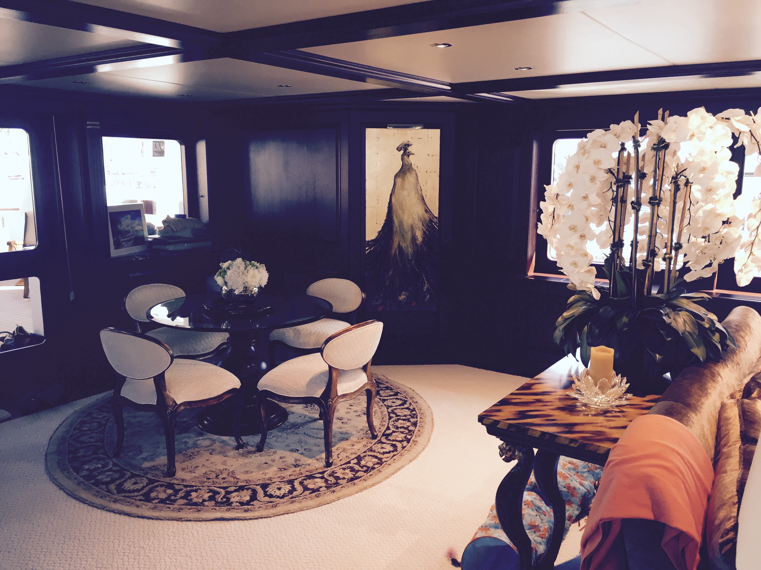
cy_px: 285
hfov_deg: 61.7
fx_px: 638
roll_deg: -1.4
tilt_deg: -9.2
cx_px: 380
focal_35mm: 29
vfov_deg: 48.2
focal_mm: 4.15
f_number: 2.2
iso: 64
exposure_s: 1/30
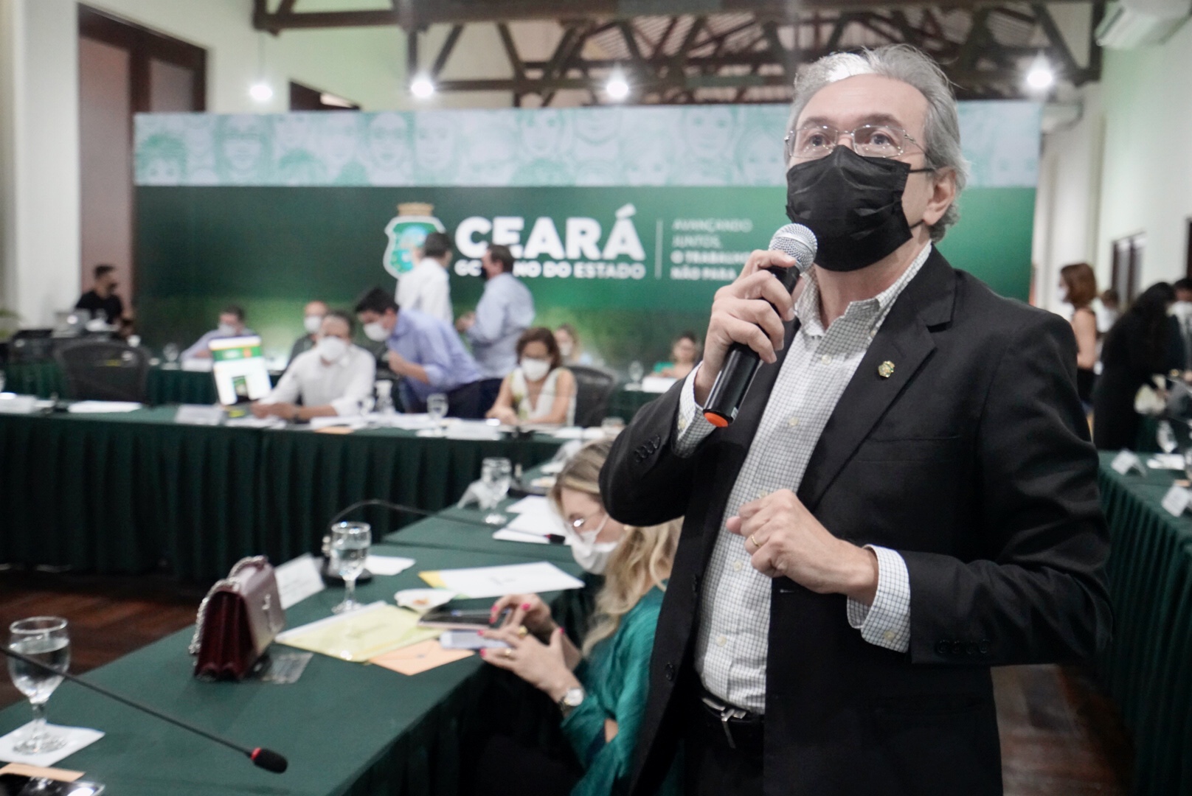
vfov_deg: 37.9
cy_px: 398
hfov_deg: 54.4
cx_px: 596
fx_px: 1160
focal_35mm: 35
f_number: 5
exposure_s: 1/125
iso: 10000
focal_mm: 35
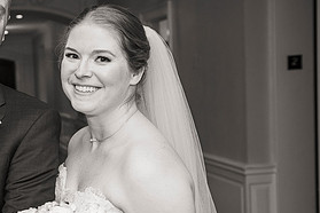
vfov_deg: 17.2
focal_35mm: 79
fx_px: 702
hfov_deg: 24.4
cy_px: 157
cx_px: -7
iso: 800
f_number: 4
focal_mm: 38
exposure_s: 1/160
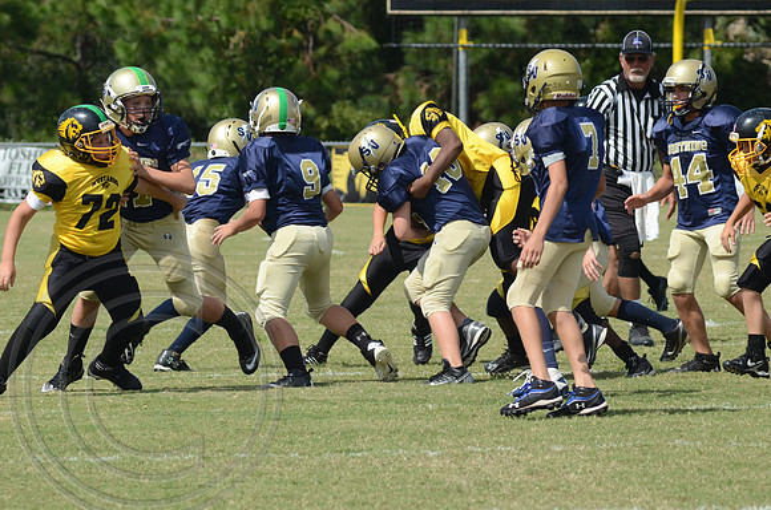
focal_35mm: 360
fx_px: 7693
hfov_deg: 5.7
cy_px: 255
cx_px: 386
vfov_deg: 3.8
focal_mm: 240
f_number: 9
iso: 400
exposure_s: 1/1000
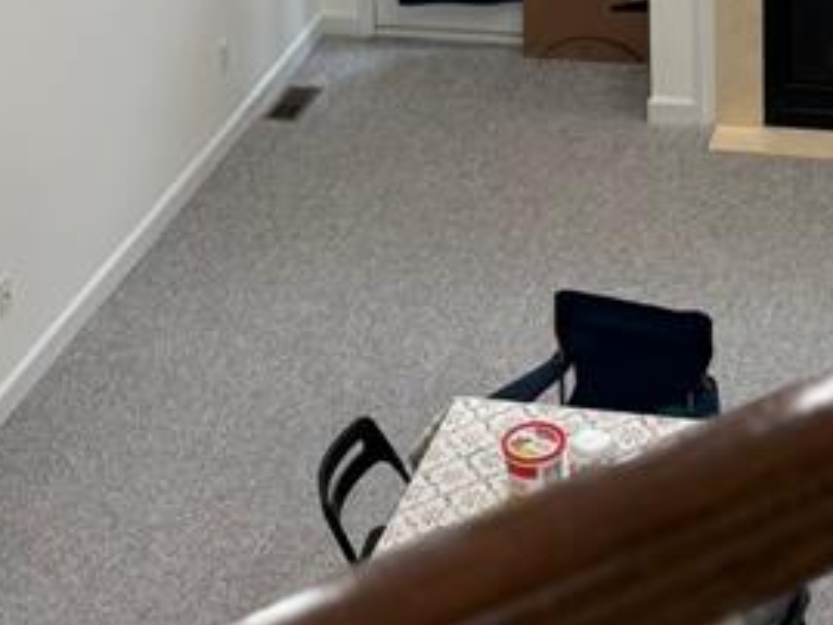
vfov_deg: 14.0
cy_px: -312
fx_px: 2383
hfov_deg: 19.2
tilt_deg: -16.9
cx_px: 845
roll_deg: -1.2
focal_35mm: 99
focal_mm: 5.96
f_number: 1.6
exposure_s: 1/60
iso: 100
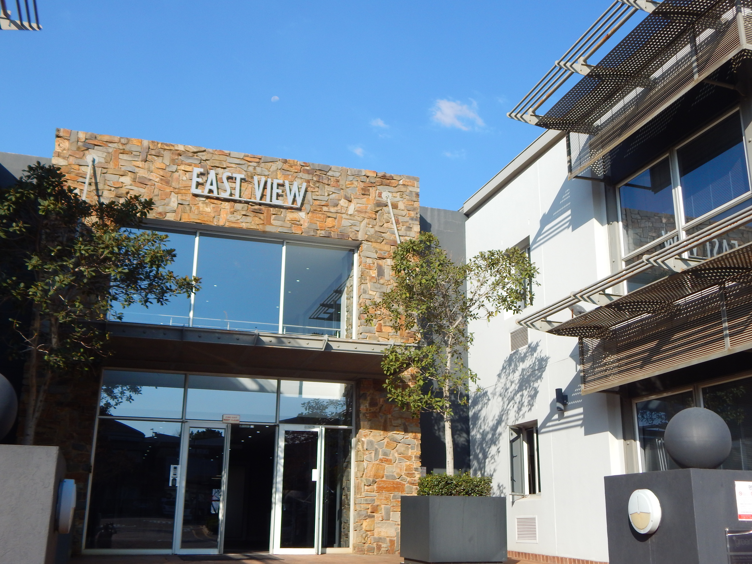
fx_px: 826
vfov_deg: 37.7
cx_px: 376
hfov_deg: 49.0
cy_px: 282
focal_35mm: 38
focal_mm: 6.8
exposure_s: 1/1500
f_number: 3.4
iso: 125
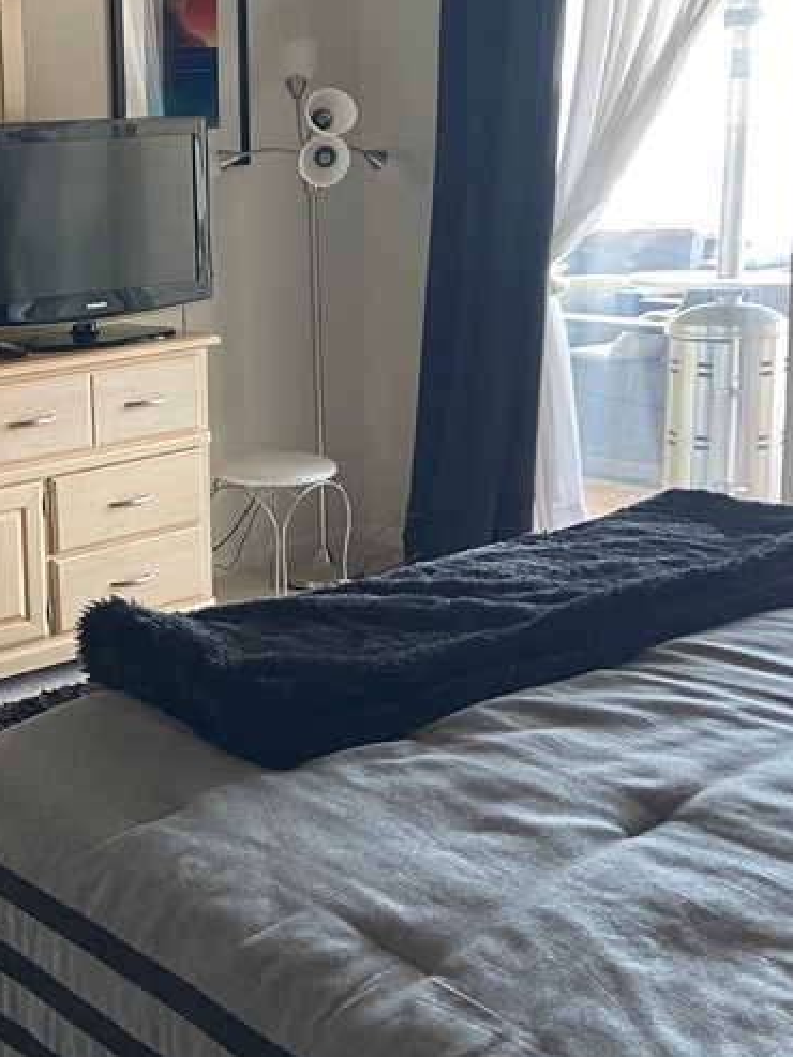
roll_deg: +3.8
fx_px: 1649
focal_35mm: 54
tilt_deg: -8.6
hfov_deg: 26.2
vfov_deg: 35.5
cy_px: 459
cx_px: 90
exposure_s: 1/60
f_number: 1.8
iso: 160
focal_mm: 4.25
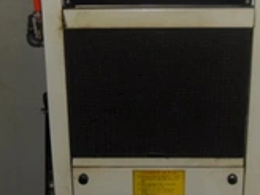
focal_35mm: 83
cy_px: 68
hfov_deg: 23.5
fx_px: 623
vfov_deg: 17.7
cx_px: 143
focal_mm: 6.3
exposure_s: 1/45
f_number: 2.8
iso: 100
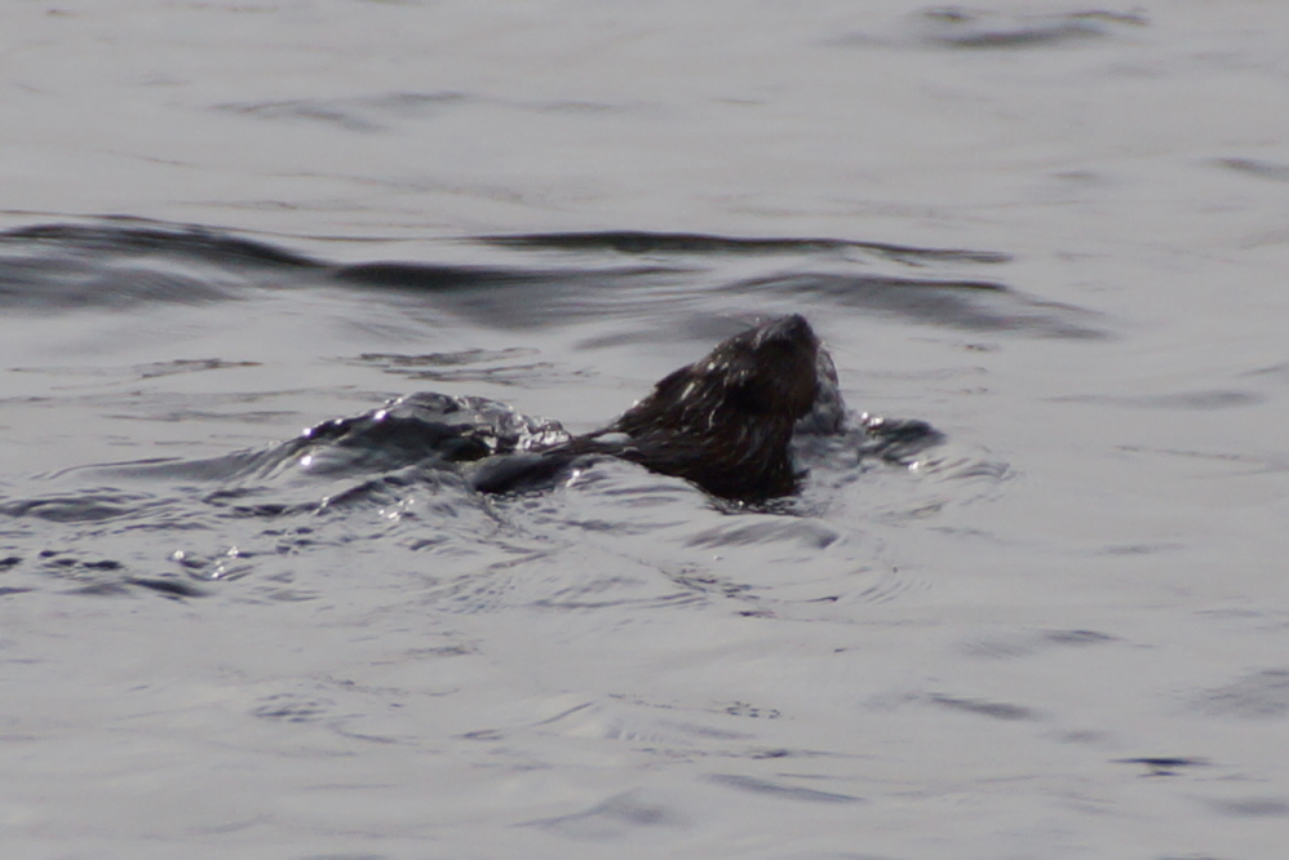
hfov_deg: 5.5
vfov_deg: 3.7
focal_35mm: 375
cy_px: 430
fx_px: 13430
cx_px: 644
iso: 100
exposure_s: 1/400
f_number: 6.3
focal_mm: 250
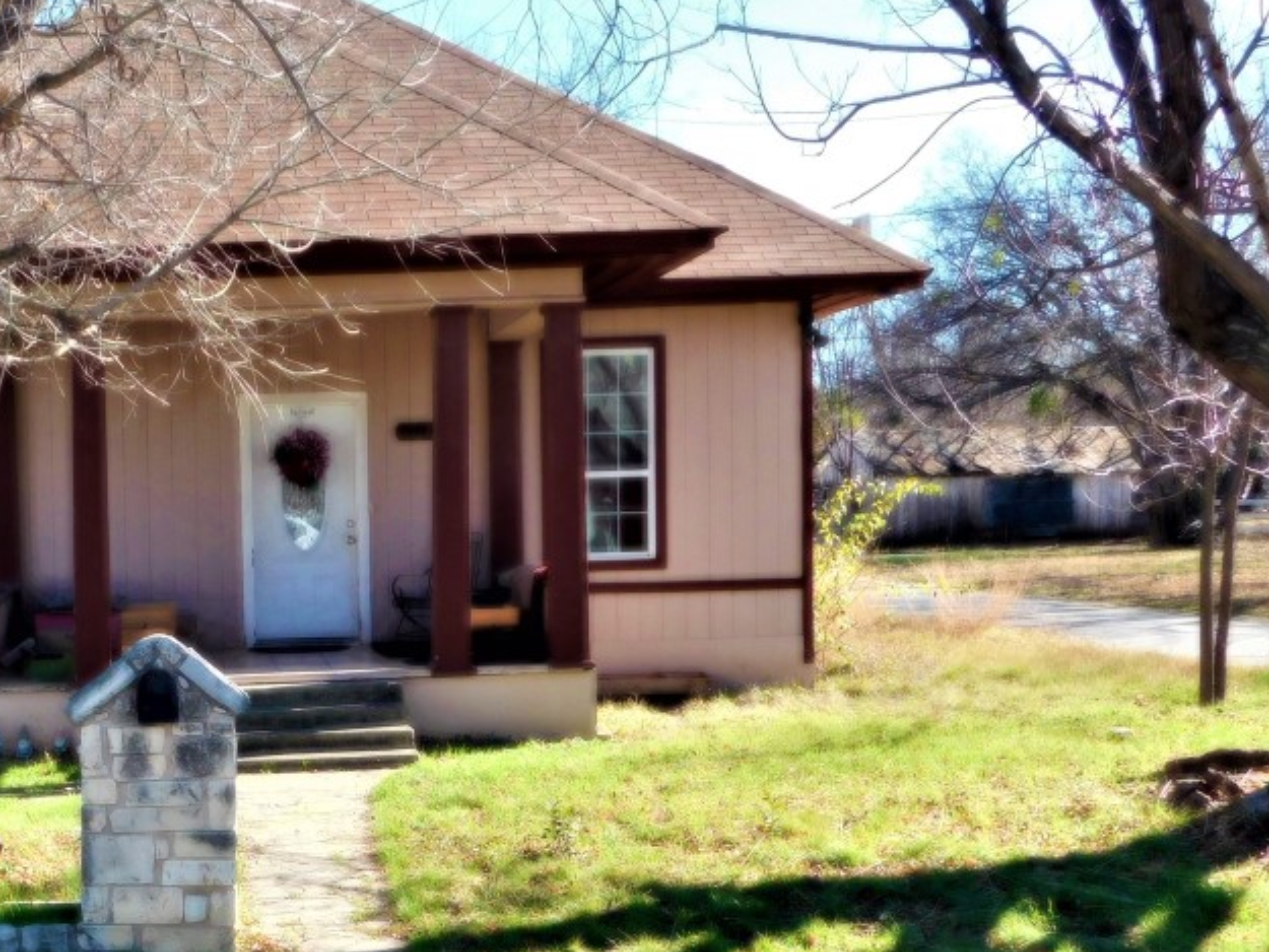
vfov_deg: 24.4
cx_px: 300
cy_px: 763
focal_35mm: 59
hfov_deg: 32.0
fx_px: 2163
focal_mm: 6.3
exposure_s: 1/500
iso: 125
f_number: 3.5
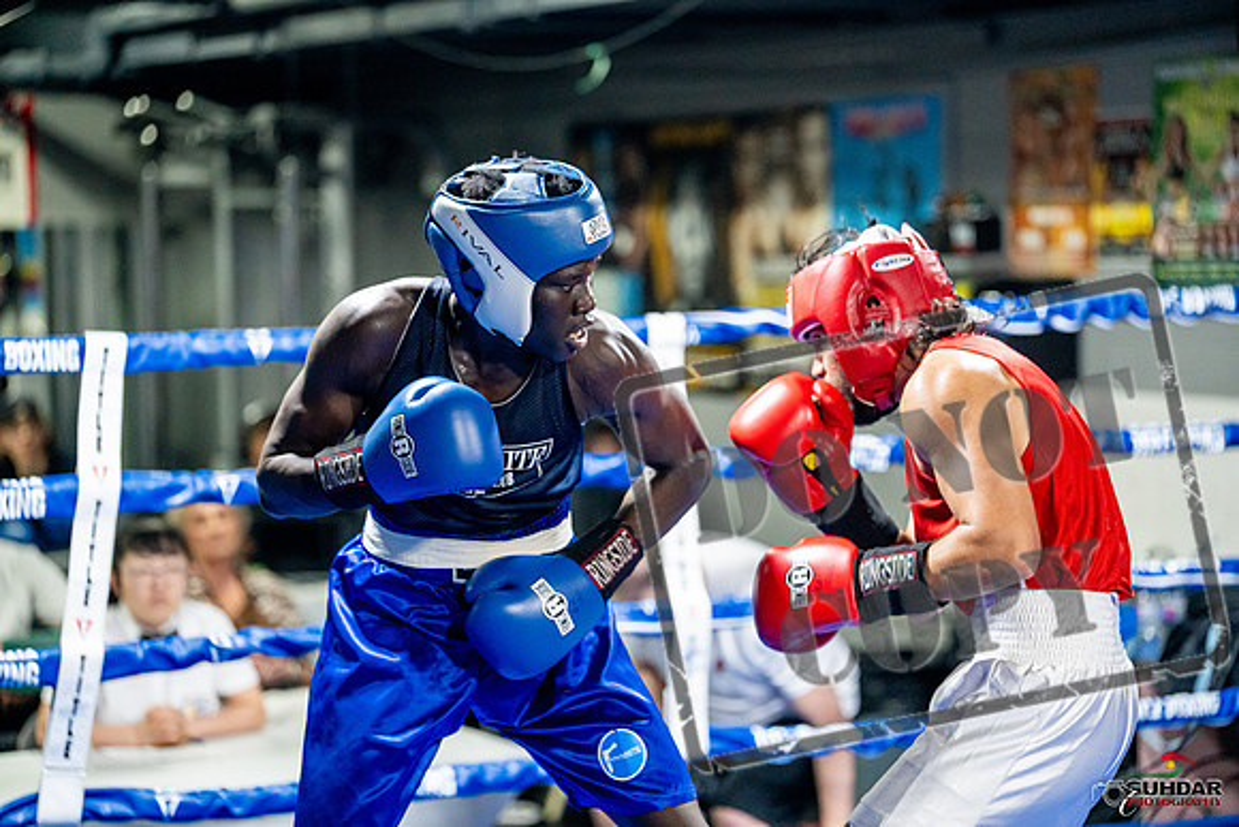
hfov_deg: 21.2
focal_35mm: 96
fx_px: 3305
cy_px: 414
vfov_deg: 14.3
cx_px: 620
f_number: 2
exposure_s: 1/800
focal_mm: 96
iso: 4000
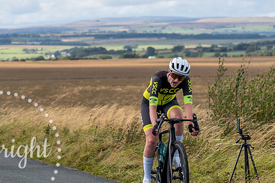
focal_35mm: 193
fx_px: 1475
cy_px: 37
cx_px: 165
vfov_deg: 7.1
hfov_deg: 10.6
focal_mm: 70
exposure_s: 1/800
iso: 100
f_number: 4
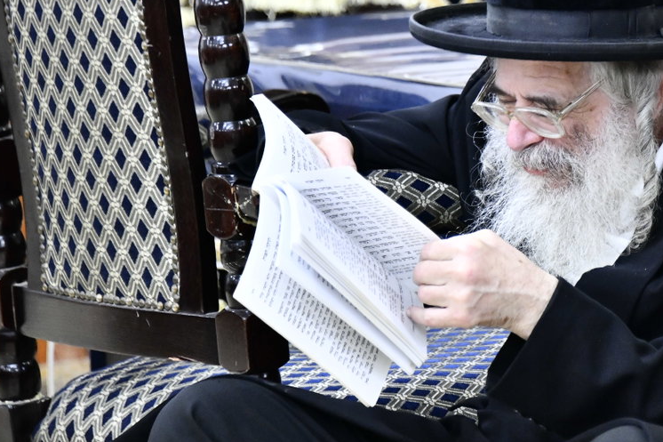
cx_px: 569
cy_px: 134
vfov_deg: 4.1
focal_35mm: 338
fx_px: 6223
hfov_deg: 6.1
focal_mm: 180
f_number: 5.6
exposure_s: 1/160
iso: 3200
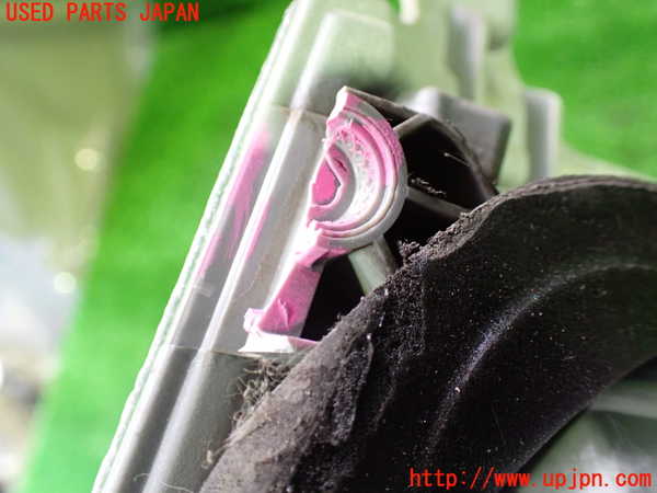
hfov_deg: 60.0
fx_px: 569
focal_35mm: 30
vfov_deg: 46.8
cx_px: 328
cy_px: 246
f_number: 2.3
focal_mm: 5.4
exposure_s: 1/30
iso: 800
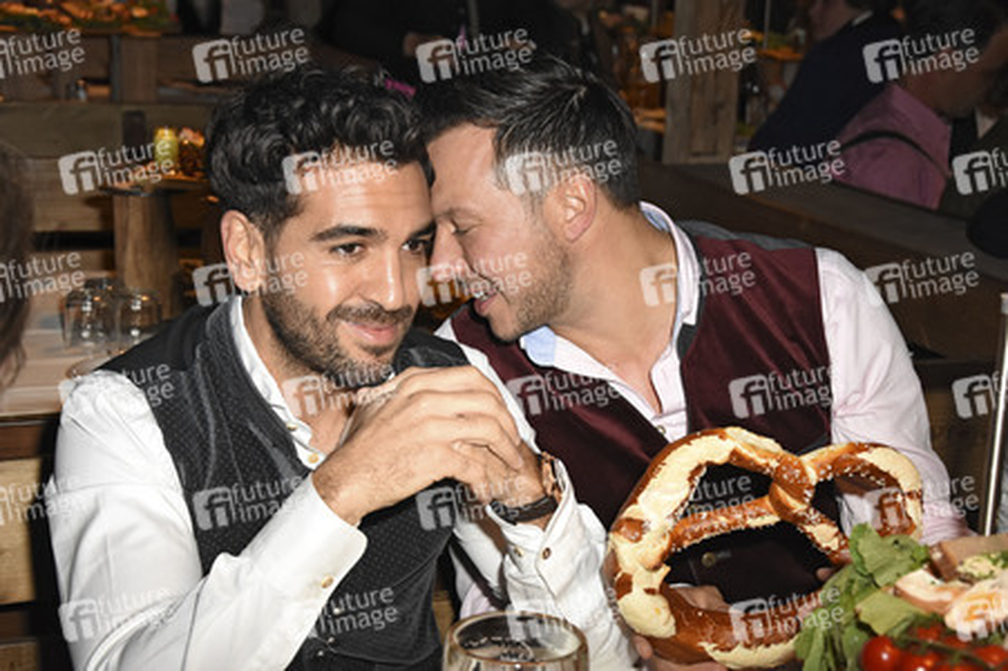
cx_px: 504
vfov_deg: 20.1
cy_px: 336
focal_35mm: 68
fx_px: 1889
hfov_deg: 29.9
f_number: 6.3
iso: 1600
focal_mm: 45
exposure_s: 1/125
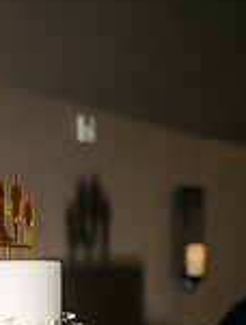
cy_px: 452
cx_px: 24
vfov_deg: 18.0
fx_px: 944
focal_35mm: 100
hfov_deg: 14.7
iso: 200
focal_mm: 35
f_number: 2.2
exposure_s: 1/200
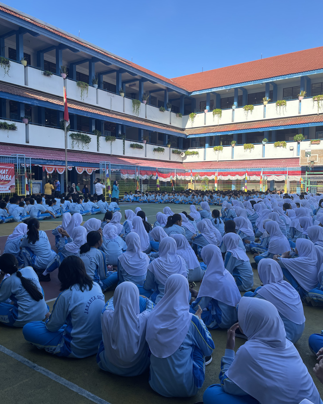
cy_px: 201
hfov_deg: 51.5
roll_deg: -0.3
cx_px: 159
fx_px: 335
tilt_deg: -3.0
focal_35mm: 28
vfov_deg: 62.2
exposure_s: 1/1082
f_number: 1.6
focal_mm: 4.2
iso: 32
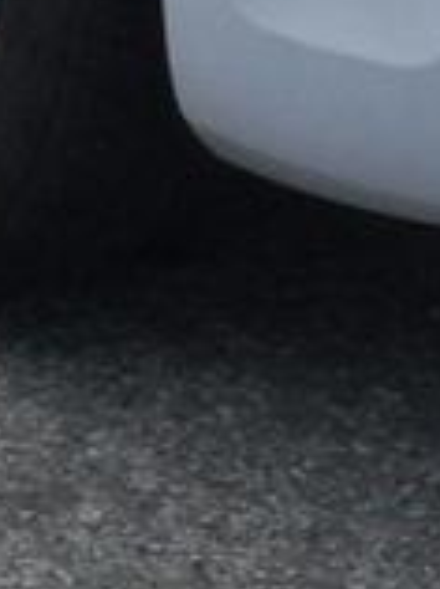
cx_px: 127
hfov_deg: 5.2
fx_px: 4826
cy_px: -895
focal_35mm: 284
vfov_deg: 6.6
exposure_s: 1/224
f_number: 8.2
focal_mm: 6.3
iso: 80
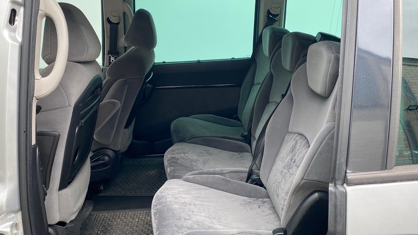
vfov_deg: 35.4
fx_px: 366
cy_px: 146
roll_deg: +1.1
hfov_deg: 59.5
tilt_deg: -21.2
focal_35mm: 33
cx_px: 204
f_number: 1.8
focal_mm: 4.25
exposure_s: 1/124
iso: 32
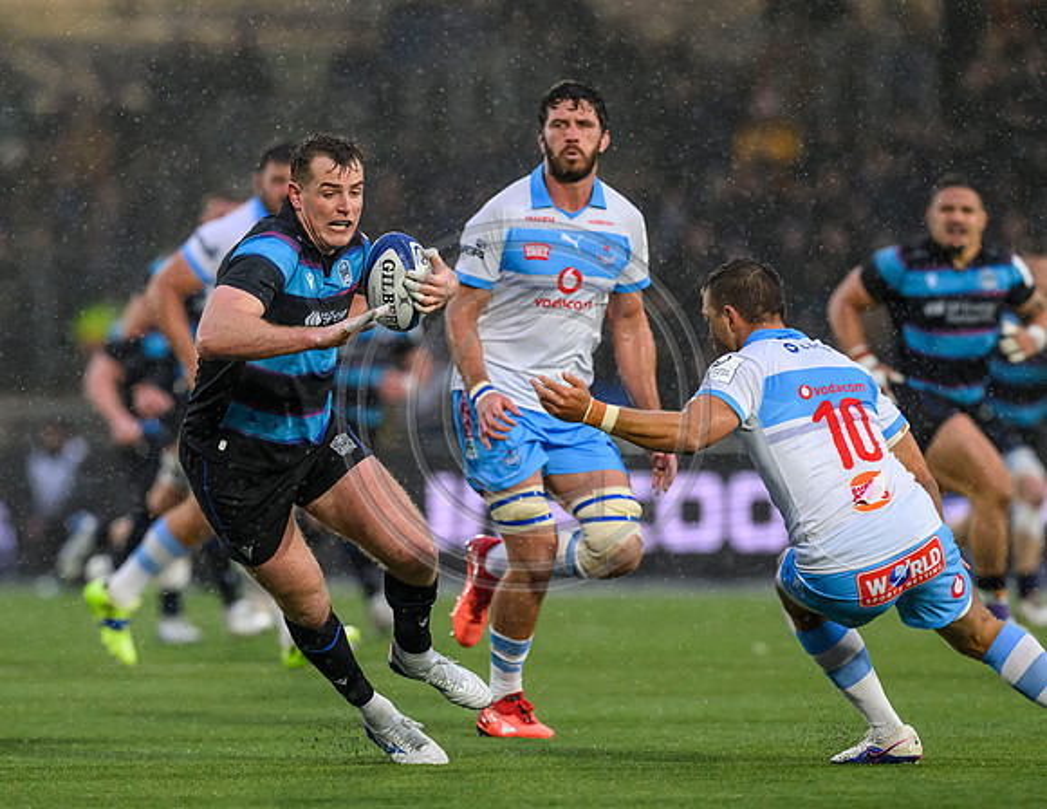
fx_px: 15909
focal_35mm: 520
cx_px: 371
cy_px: 398
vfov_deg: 2.9
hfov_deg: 3.8
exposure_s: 1/2500
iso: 4000
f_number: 4
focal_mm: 400
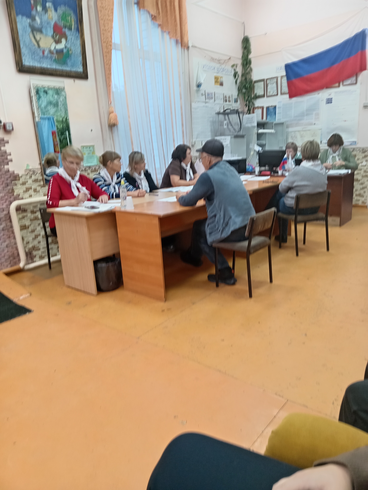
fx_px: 354
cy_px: 245
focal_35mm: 25
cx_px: 184
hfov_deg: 54.9
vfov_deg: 69.4
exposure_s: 1/25
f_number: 1.8
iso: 438
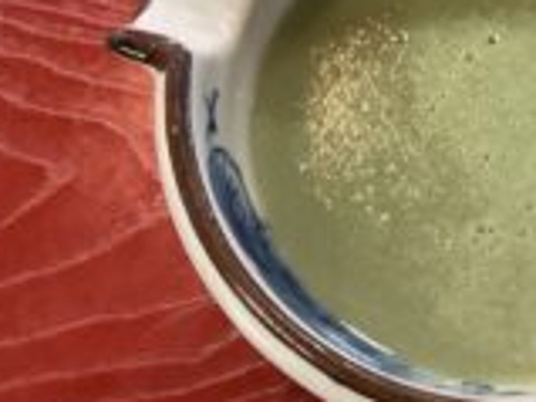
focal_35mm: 73
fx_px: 1129
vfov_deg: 20.0
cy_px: 113
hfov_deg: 25.9
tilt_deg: -69.5
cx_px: 474
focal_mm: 3.3
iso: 320
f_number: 2.4
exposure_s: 1/40
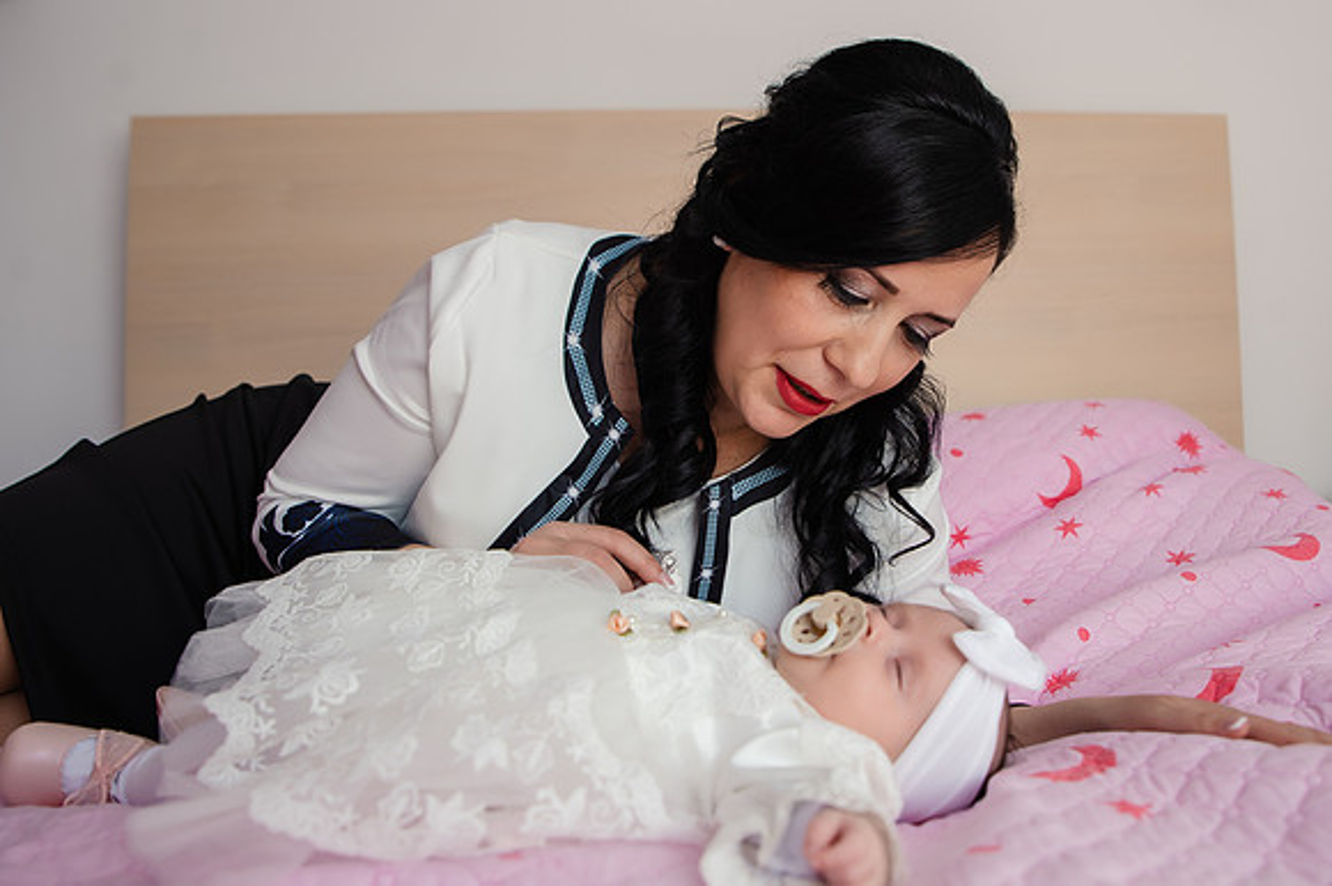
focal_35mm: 32
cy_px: 315
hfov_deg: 58.1
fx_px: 1192
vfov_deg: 40.4
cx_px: 763
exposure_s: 1/250
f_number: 3.5
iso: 400
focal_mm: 24
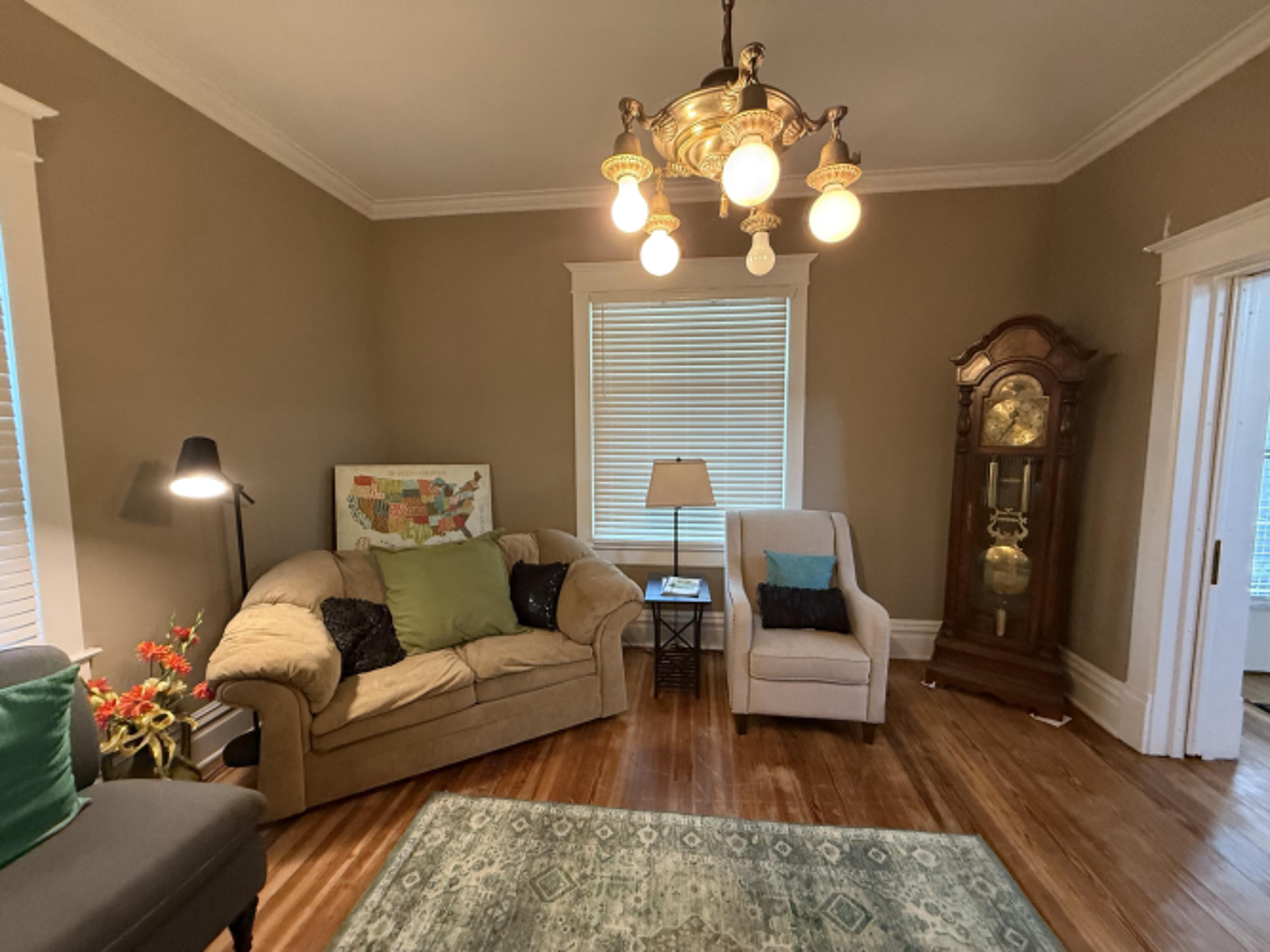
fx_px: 514
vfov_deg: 85.7
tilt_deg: -5.0
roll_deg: +0.4
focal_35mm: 14
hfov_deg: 102.1
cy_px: 476
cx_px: 635
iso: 400
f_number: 2.2
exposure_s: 1/60
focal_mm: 2.22
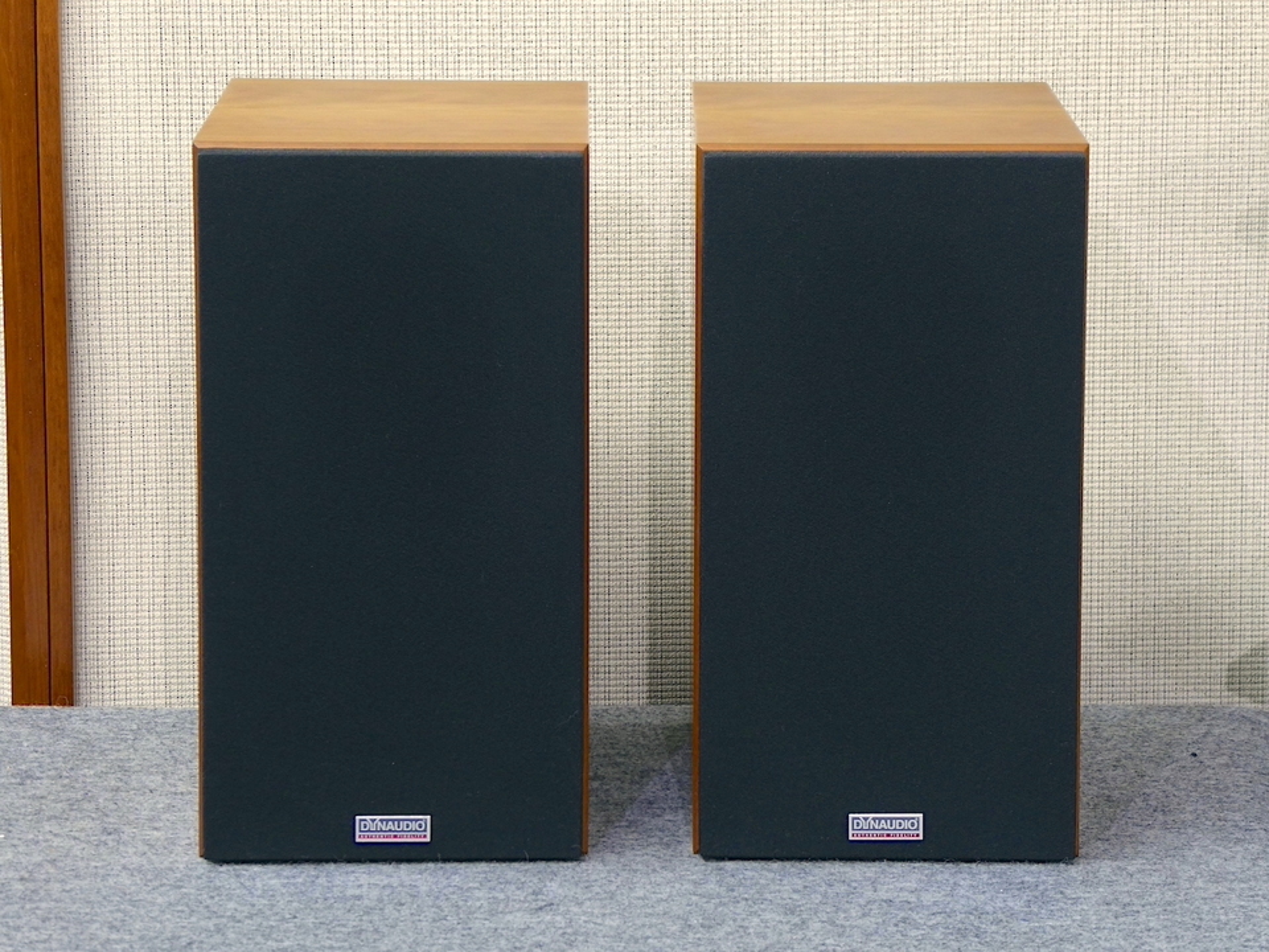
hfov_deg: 13.8
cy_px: 476
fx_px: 5242
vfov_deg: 10.4
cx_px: 634
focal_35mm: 143
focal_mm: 25.6
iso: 100
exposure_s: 1/1.6
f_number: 5.4
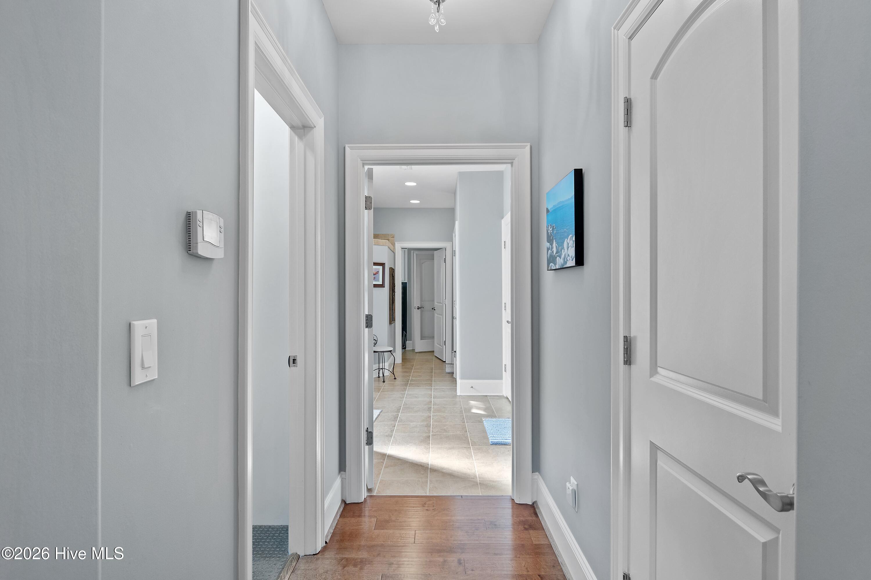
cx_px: 436
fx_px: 460
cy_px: 290
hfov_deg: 86.9
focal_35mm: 19
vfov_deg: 64.6
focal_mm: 13
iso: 100
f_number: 4.8
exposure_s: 1/10
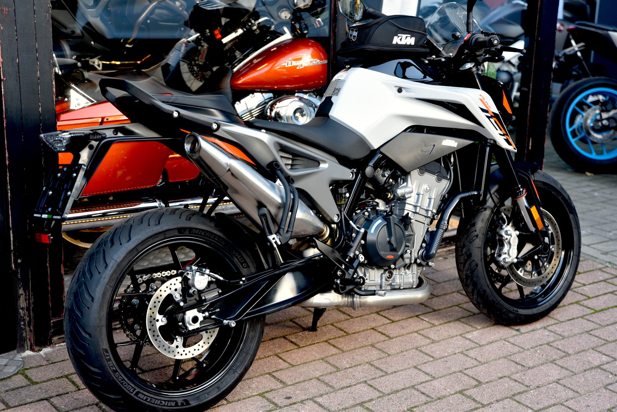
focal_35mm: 60
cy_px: 206
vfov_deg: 22.6
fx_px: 1029
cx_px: 308
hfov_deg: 33.4
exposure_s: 1/60
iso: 200
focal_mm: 60
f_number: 4
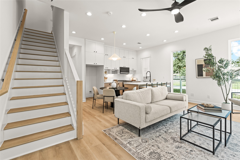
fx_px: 107
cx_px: 120
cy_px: 80
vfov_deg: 73.7
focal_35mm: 16
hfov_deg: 96.7
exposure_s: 1/1.25
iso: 200
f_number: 9
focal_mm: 16
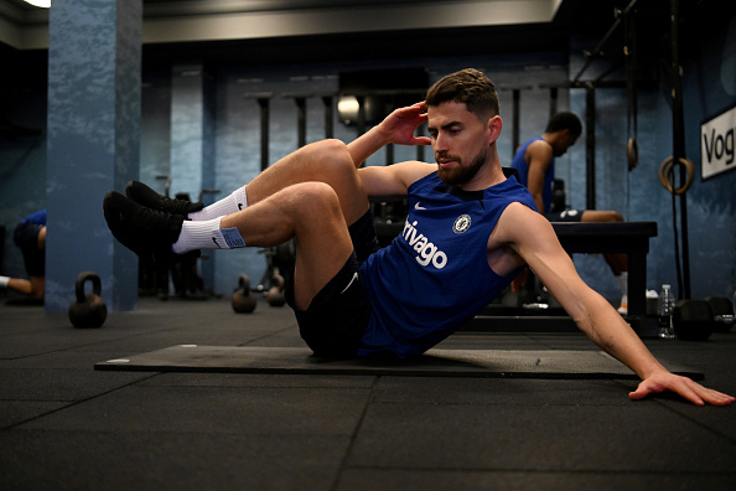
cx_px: 368
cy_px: 246
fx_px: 818
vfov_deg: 33.4
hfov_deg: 48.5
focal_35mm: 40
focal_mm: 40
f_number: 2.8
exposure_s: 1/320
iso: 4000
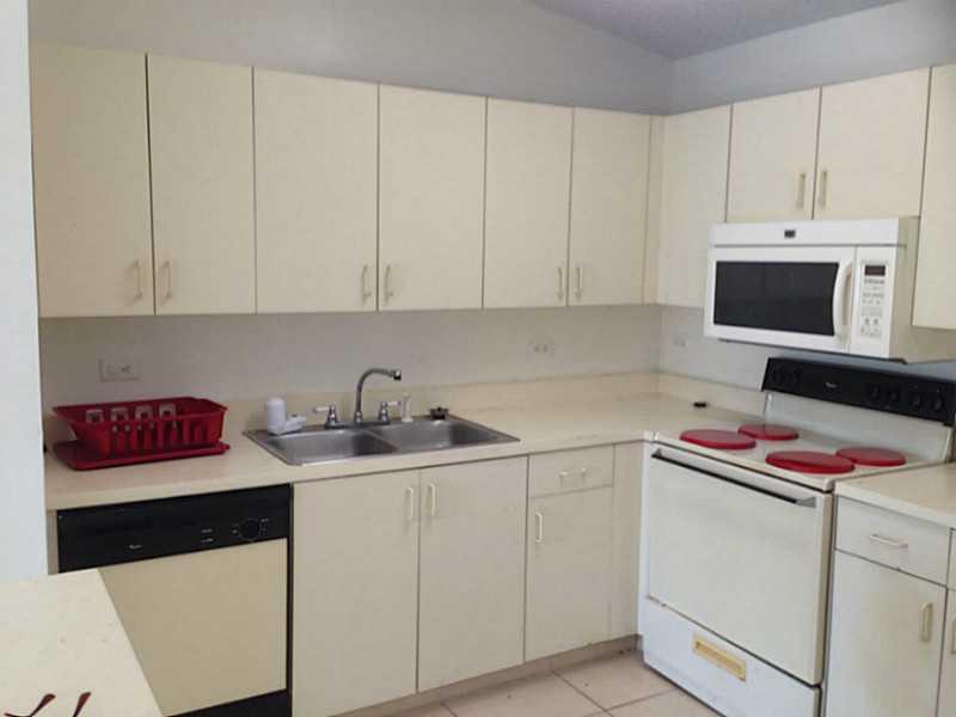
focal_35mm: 33
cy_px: 358
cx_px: 478
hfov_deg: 55.4
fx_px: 911
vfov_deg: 42.9
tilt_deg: -6.8
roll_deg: -1.3
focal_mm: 4.12
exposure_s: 1/40
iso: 50
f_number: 2.4
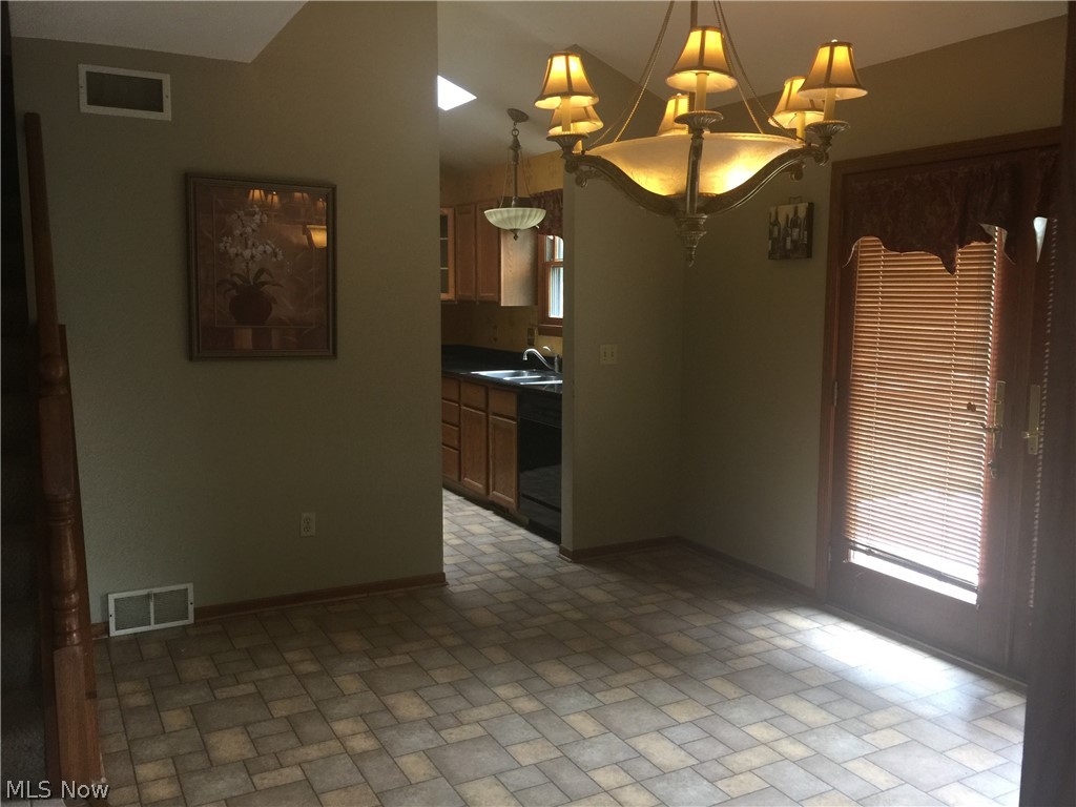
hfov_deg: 61.7
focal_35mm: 29
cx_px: 538
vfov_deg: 48.2
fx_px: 901
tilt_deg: -6.7
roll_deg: +0.2
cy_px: 404
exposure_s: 1/15
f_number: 2.2
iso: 80
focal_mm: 4.15
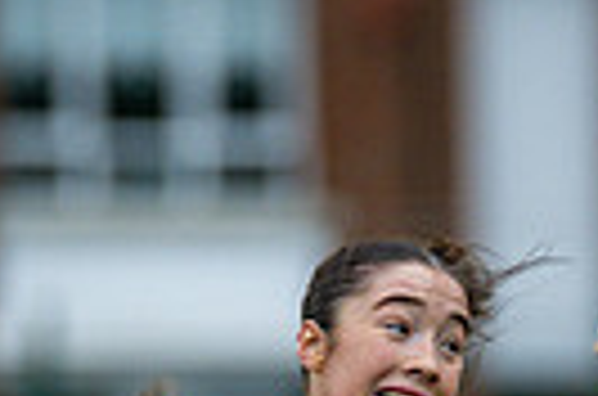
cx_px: 674
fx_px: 21758
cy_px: 794
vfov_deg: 1.0
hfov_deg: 1.6
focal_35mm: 1313
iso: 1400
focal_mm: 300
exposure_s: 1/1000
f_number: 2.8
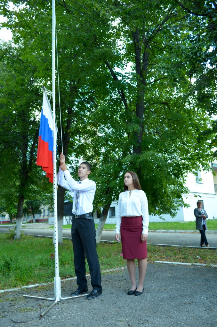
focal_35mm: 27
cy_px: 164
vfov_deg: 67.5
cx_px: 108
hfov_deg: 47.7
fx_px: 245
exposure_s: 1/60
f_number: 4
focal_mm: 18
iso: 100
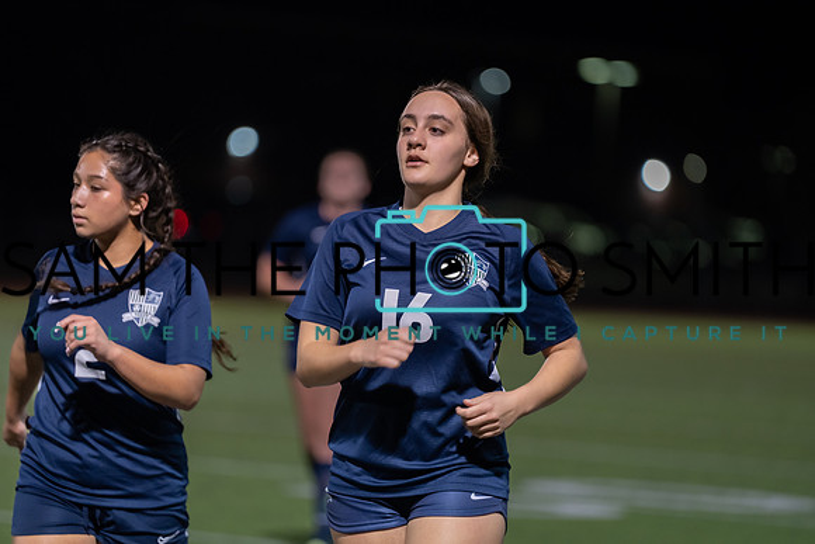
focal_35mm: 200
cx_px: 408
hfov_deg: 10.3
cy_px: 272
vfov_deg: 6.9
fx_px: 4529
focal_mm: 200
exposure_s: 1/320
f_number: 2.8
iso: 2500
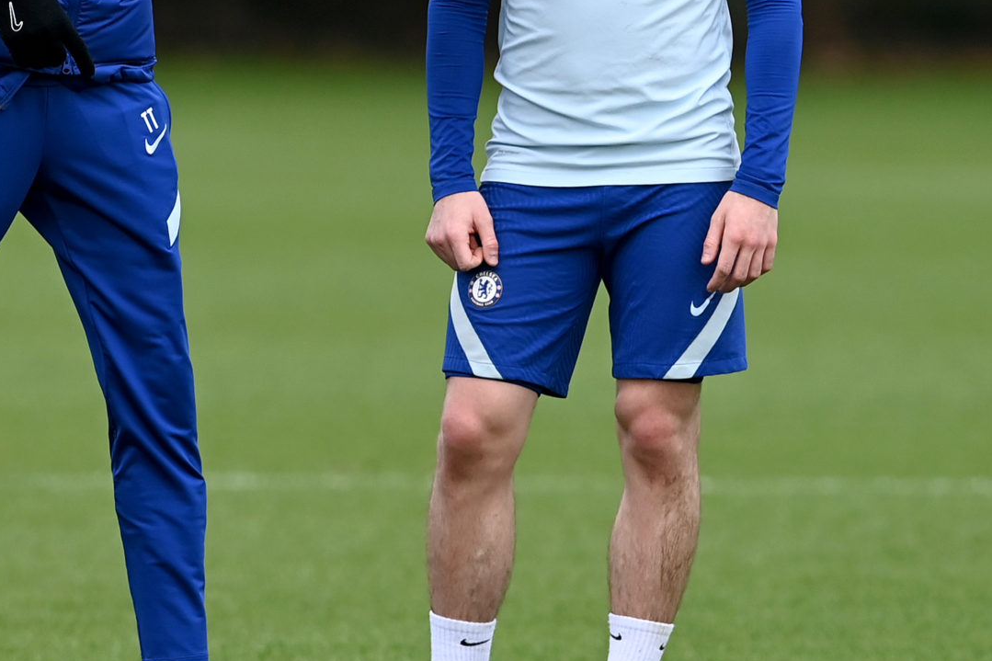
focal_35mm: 949
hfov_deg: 2.2
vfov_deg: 1.4
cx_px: 112
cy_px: 74
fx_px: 26144
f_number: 4
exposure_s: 1/1600
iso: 500
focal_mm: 400
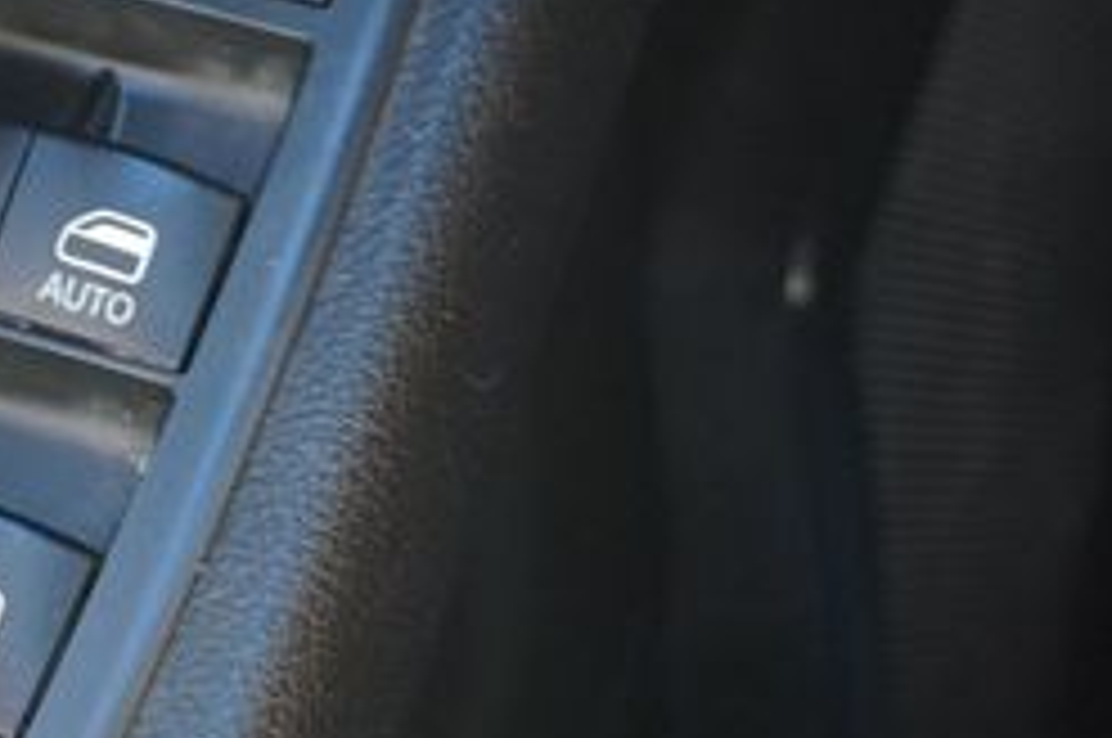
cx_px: -239
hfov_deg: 19.7
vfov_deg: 14.0
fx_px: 3001
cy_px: 288
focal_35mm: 97
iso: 800
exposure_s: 1/60
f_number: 4.5
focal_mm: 25
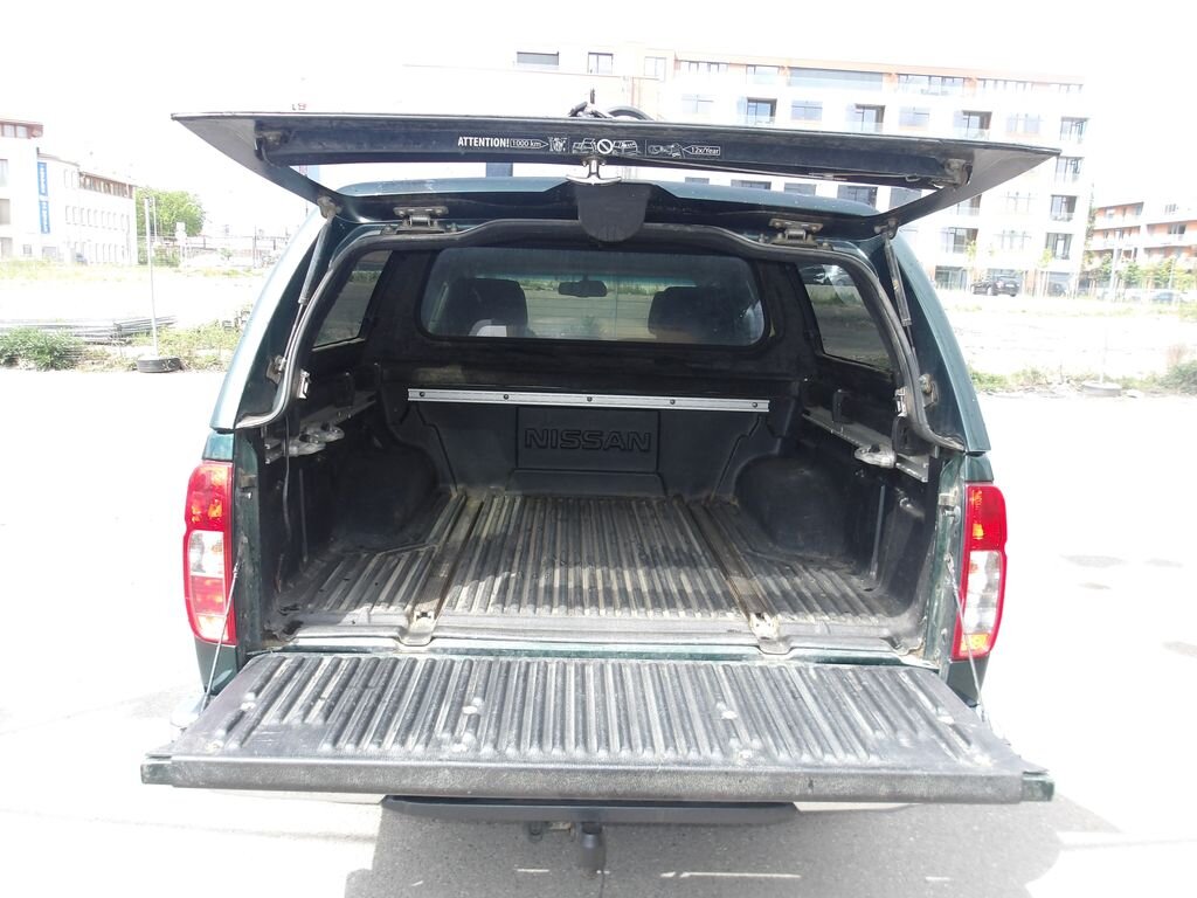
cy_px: 449
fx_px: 934
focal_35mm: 27
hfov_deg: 65.3
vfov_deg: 51.4
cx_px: 598
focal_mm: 4.9
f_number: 3
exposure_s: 1/312
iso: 100
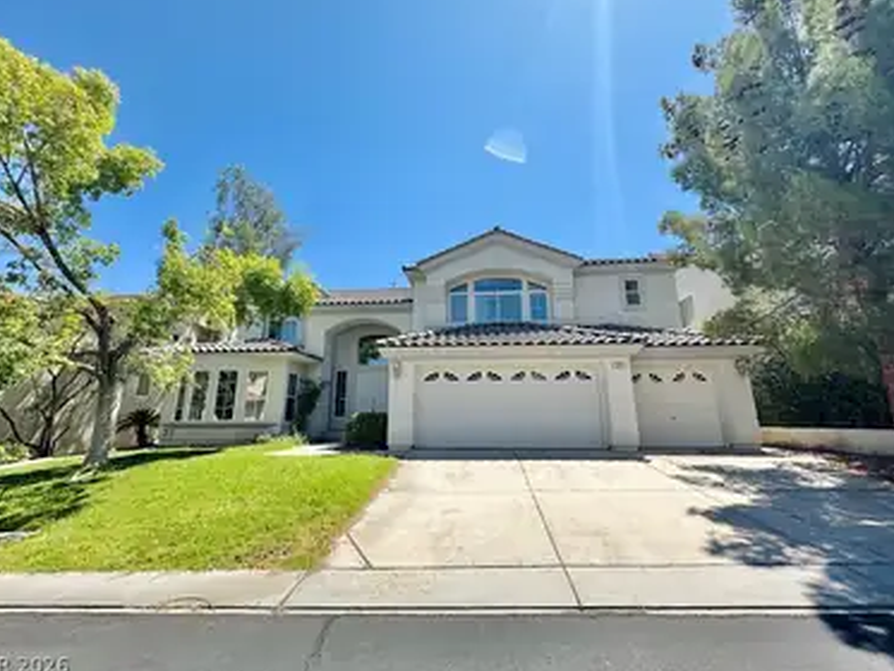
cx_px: 446
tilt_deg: +14.5
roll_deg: +0.6
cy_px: 321
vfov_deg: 81.7
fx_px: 388
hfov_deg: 98.2
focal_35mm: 15
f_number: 2.2
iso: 40
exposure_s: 1/1770
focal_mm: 2.22
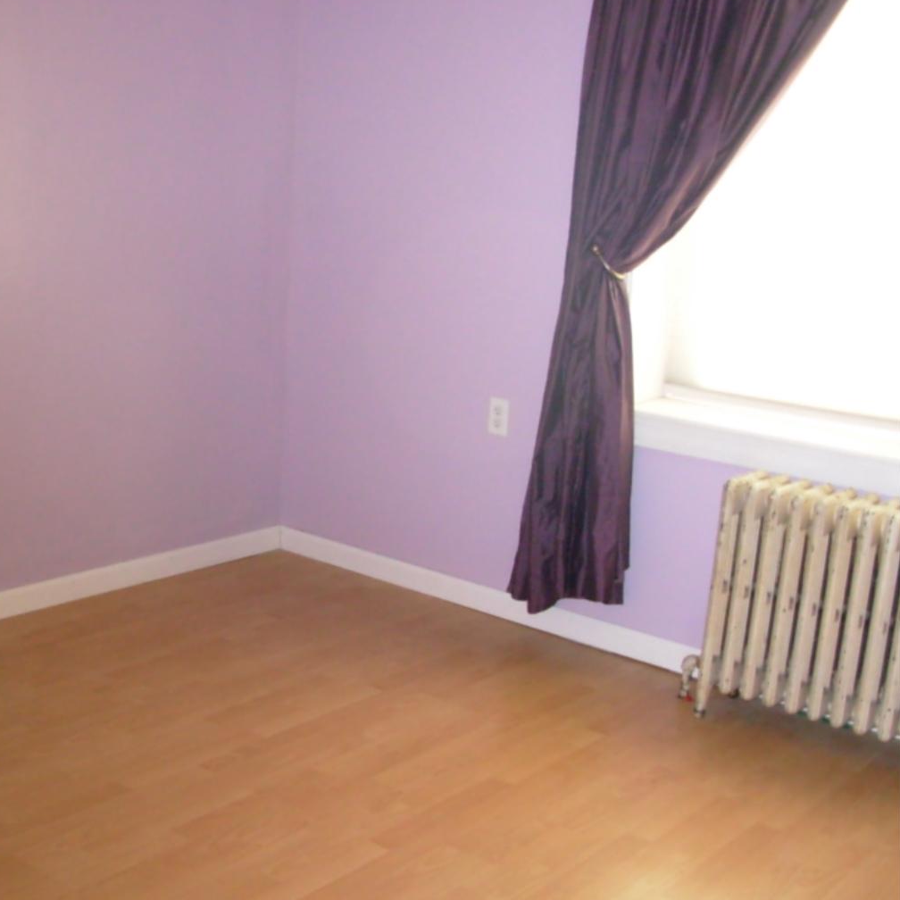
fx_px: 1412
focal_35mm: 48
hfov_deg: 34.8
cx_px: 261
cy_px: 454
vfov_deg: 35.4
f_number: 2.9
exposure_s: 1/117
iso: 183
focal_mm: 6.3
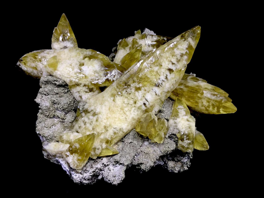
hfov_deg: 61.7
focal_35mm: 29
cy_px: 99
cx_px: 132
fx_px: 221
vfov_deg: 48.2
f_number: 2.2
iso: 125
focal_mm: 4.15
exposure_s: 1/30
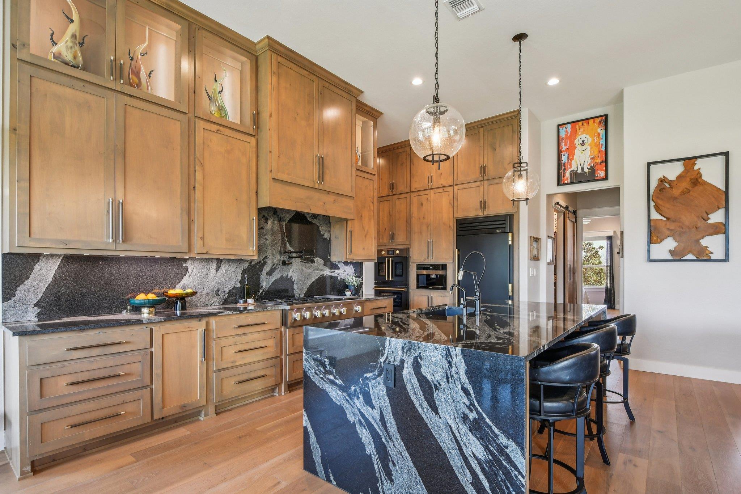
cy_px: 247
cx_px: 370
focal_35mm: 16
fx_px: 340
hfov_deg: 95.0
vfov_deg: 72.0
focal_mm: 11
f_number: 8
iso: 400
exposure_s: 1/13
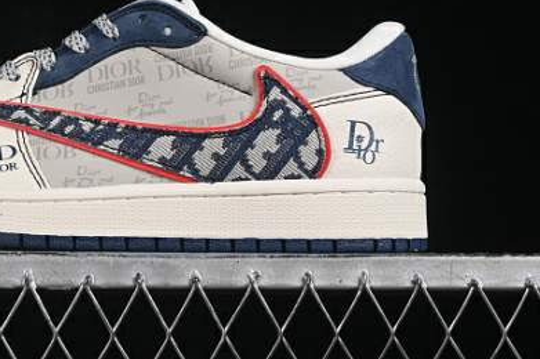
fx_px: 2098
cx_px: 94
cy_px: 43
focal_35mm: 140
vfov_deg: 9.7
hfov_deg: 14.6
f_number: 8
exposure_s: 1/80
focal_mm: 50
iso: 160
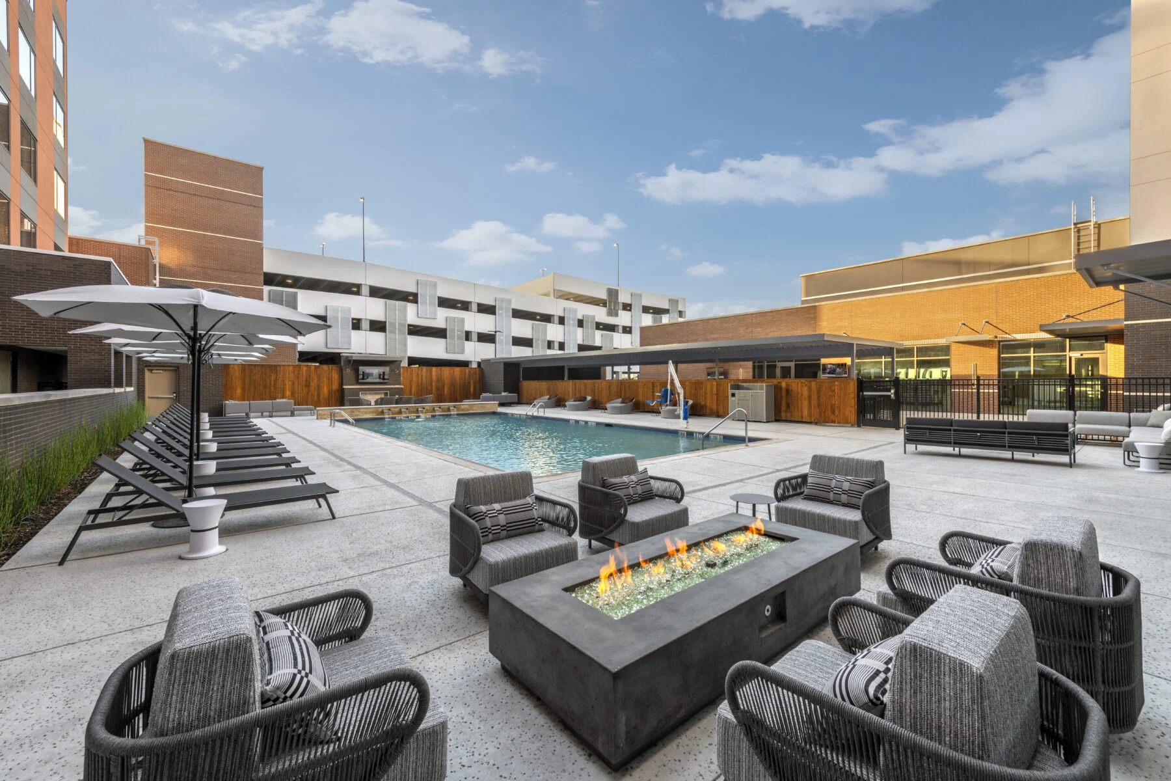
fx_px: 455
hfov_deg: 104.3
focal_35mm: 14
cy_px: 390
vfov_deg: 81.2
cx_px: 586
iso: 64
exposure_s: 1/13
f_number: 11
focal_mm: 14
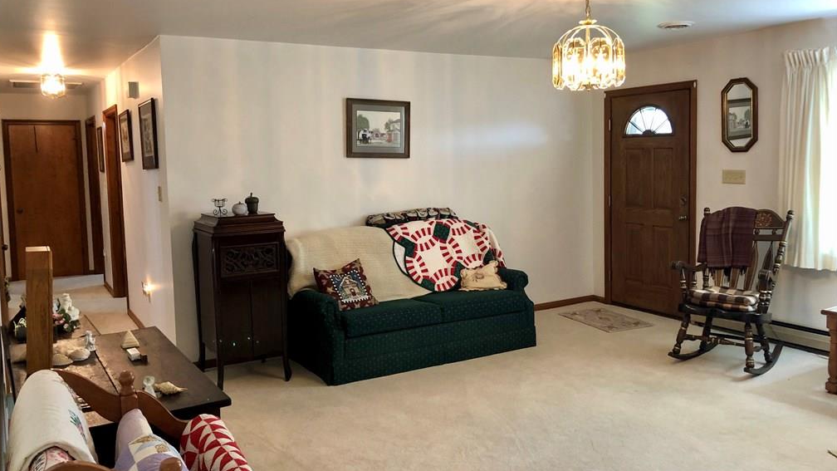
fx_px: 688
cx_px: 414
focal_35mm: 31
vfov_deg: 37.7
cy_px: 208
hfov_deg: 62.6
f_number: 1.8
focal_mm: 3.99
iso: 50
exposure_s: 1/15
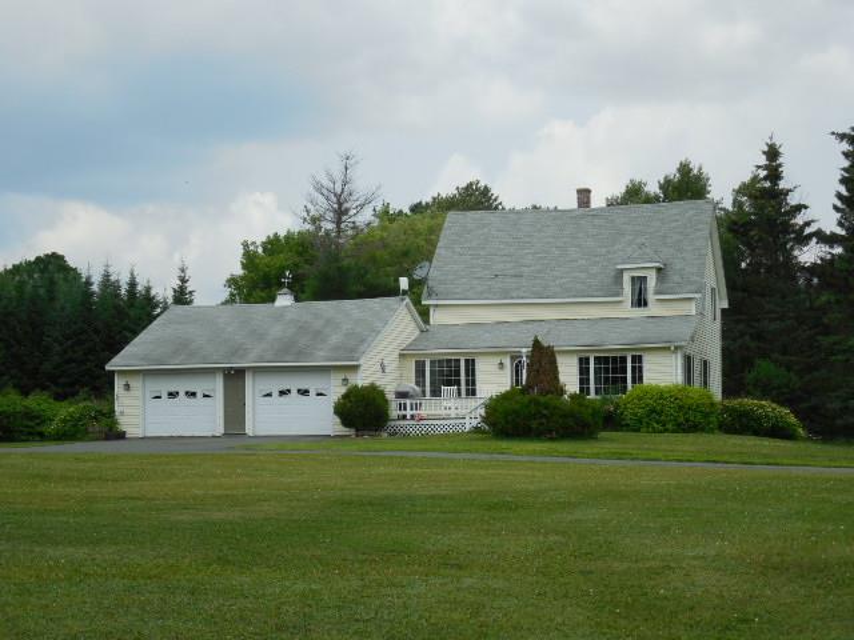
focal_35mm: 69
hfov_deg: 28.2
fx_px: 1702
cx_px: 427
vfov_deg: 21.3
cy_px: 320
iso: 125
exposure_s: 1/640
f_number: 4.4
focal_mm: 12.5
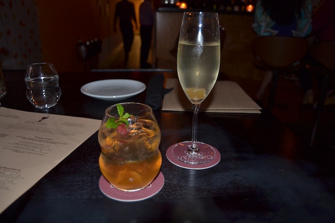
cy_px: 112
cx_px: 168
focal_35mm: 27
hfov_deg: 67.4
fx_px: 251
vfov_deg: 48.0
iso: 450
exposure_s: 1/60
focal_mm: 18
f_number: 3.5
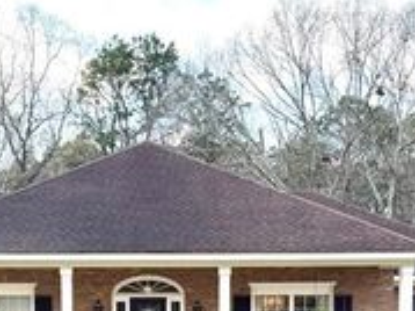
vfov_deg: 20.7
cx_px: 141
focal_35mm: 67
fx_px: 803
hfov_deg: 28.8
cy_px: 354
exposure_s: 1/678
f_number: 1.78
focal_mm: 6.76
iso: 80
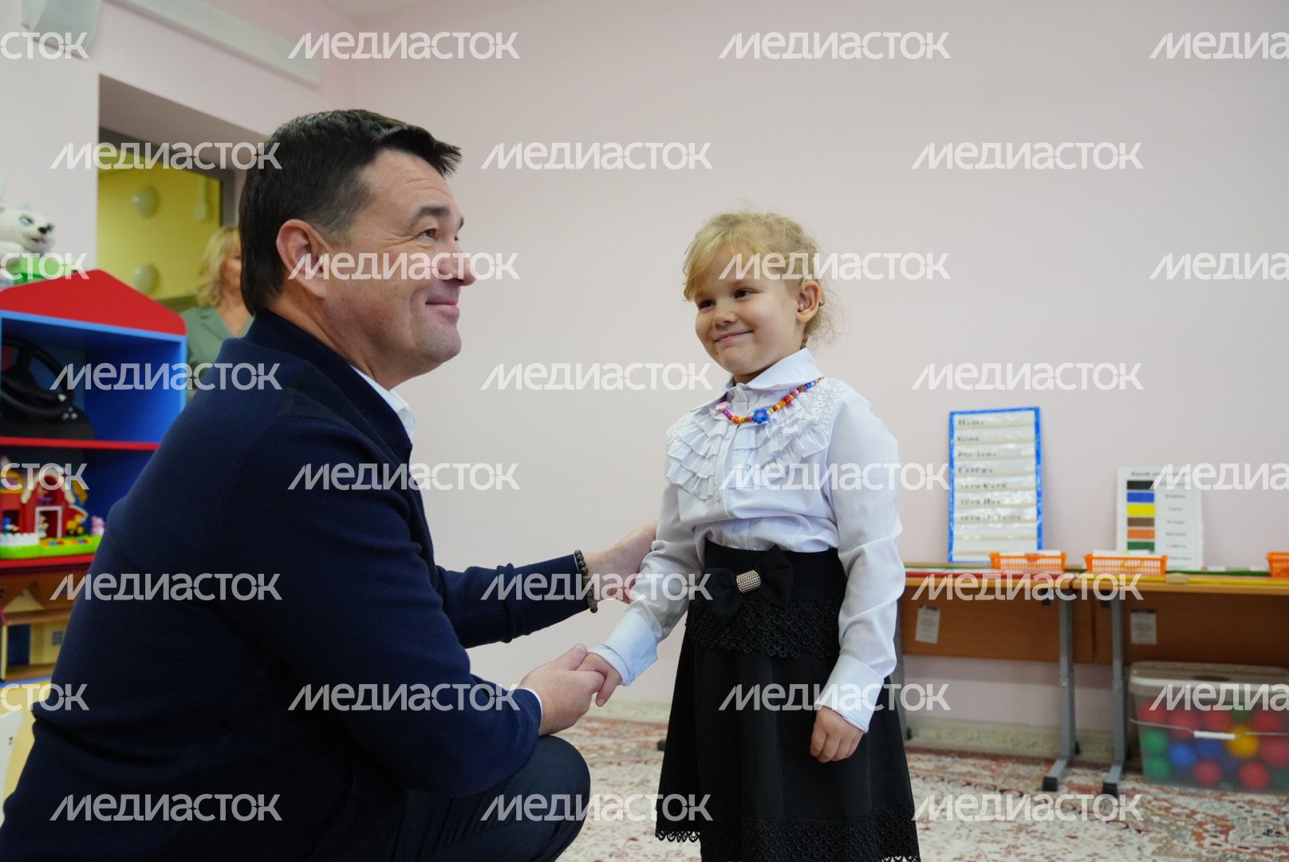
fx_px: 1111
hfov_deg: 60.2
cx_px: 644
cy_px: 431
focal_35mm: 31
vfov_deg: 42.4
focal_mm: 31
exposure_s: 1/500
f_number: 4
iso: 3200
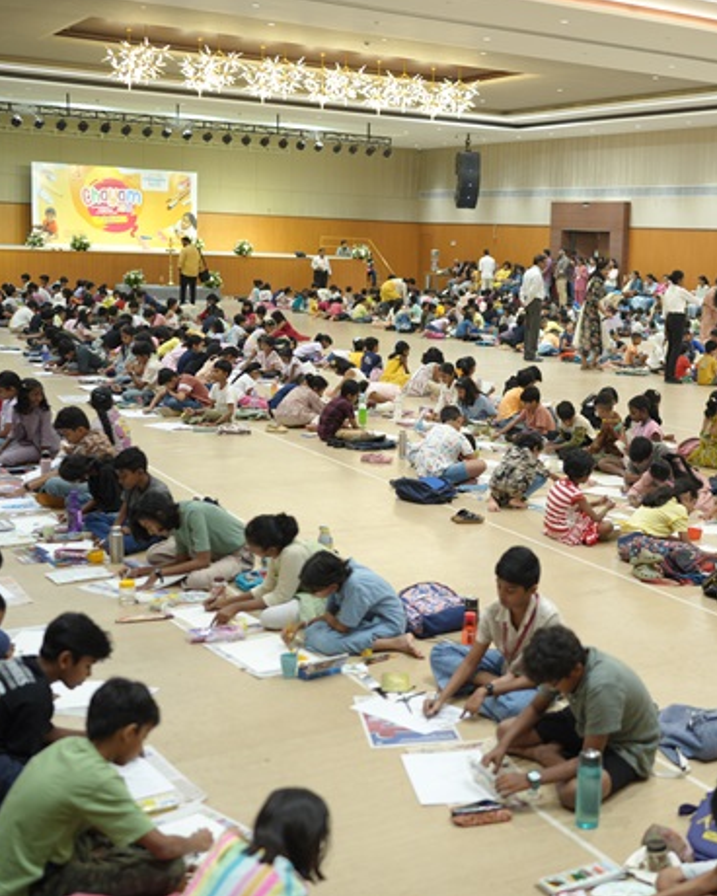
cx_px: 567
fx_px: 1326
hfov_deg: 29.6
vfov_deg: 37.3
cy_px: 444
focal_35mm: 50
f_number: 1.4
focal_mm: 35
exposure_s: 1/100
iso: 400
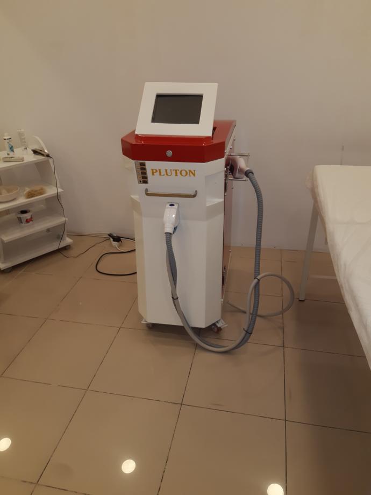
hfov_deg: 53.1
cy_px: 248
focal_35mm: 26
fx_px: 372
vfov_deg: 67.3
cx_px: 186
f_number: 1.7
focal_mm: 3.92
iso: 80
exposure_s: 1/50
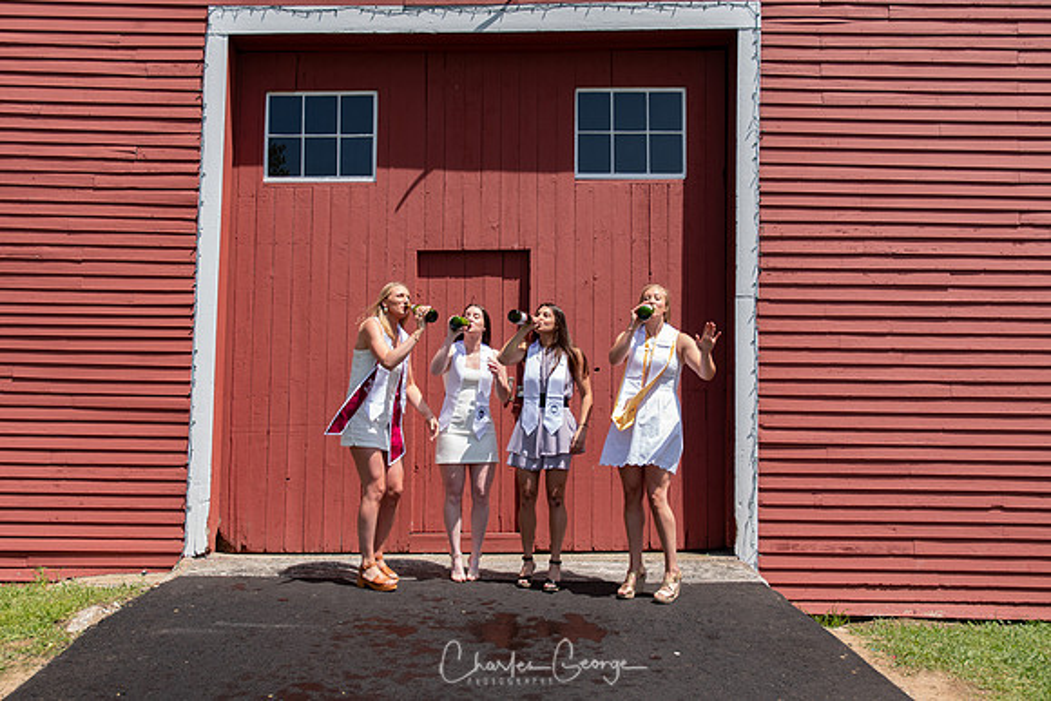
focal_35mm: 38
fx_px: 1097
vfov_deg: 35.5
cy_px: 350
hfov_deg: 51.2
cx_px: 526
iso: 100
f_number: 5.6
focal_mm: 25
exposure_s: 1/250
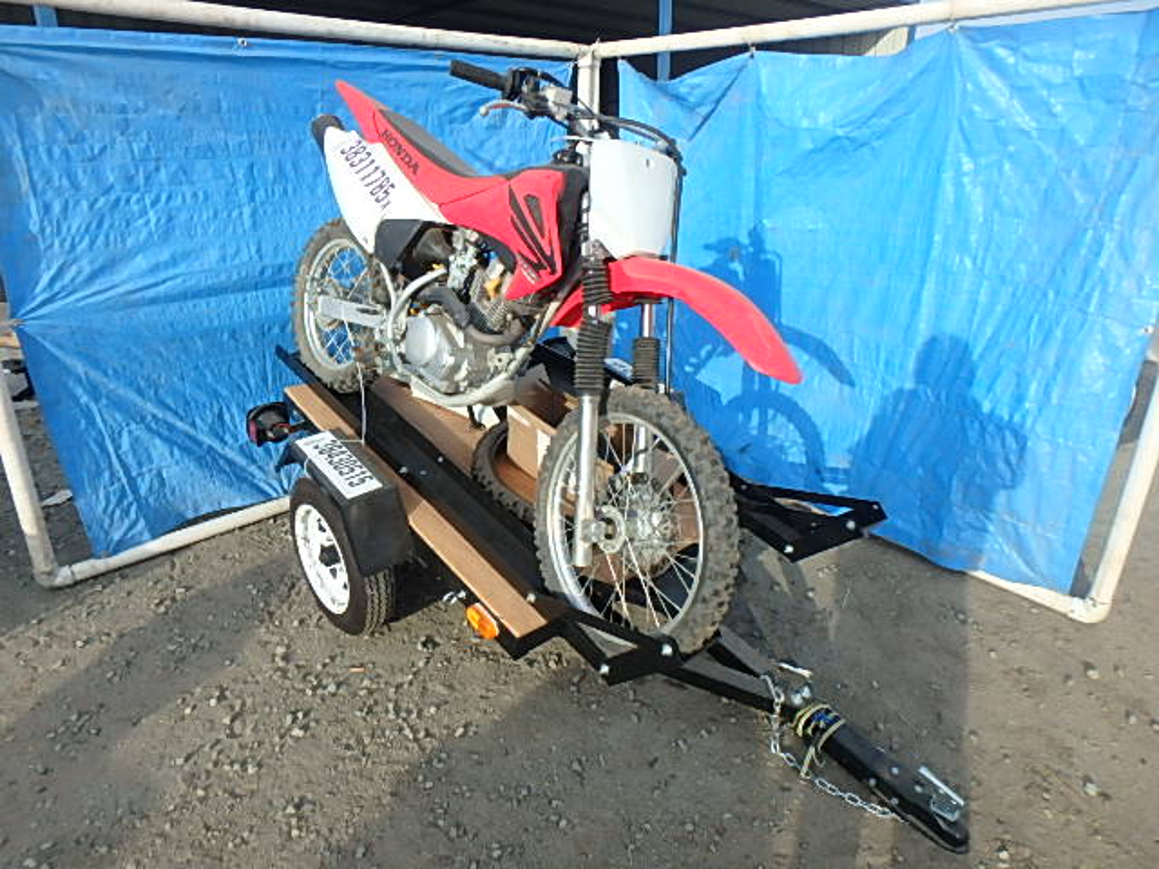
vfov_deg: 63.4
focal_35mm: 21
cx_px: 580
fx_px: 703
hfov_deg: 79.0
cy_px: 434
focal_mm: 3.7
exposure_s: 1/640
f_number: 3.5
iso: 125
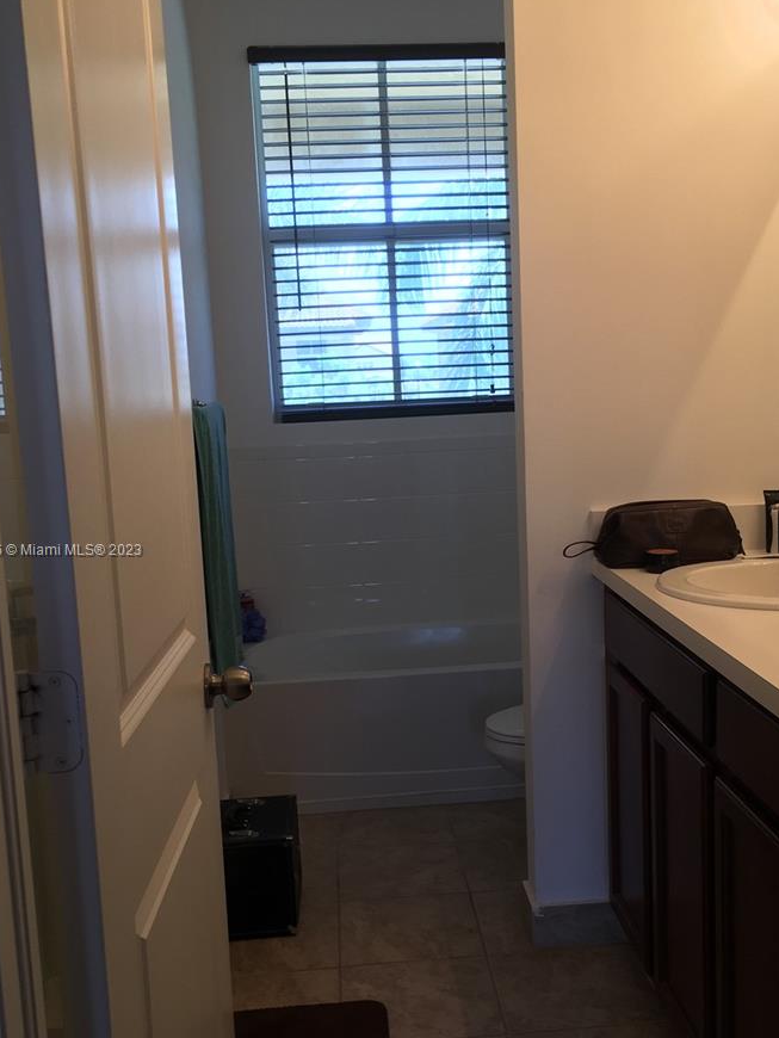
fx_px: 1200
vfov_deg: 46.8
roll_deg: +3.3
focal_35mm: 40
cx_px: 460
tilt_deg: -8.4
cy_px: 551
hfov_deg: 35.9
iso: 32
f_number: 2.2
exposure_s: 1/40
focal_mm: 4.15
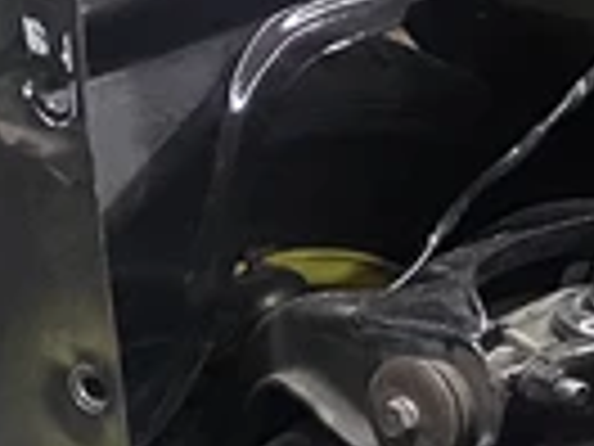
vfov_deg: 9.4
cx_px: 1354
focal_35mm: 158
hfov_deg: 10.9
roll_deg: -0.6
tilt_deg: -19.6
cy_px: 72
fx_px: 2711
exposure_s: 1/60
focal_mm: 4.25
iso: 200
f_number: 1.8
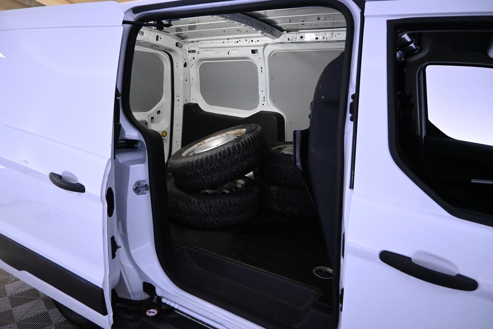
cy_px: 164
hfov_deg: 73.7
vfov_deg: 53.1
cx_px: 246
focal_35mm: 24
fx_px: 329
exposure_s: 1/640
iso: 10000
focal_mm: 16
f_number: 3.5
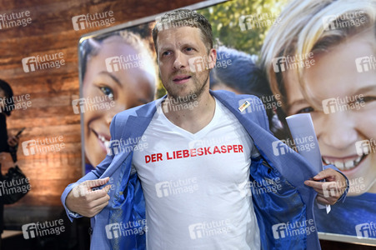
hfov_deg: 47.4
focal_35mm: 41
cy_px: 125
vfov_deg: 32.6
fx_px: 428
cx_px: 188
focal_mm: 41
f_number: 4
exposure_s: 1/200
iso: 1000
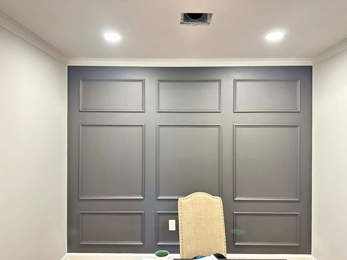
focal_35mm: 24
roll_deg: -0.6
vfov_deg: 56.8
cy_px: 130
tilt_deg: -1.7
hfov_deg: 71.6
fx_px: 241
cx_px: 174
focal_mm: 6.86
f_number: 1.78
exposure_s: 1/40
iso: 640
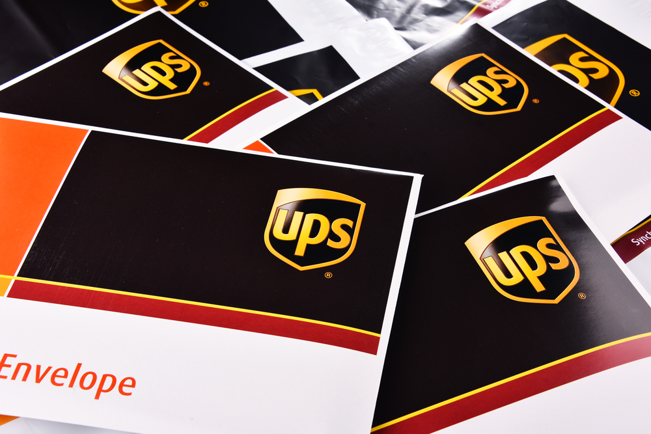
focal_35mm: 62
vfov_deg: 21.9
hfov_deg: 32.4
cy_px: 217
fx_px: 1121
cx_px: 326
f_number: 11
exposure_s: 1/125
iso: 100
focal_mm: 62
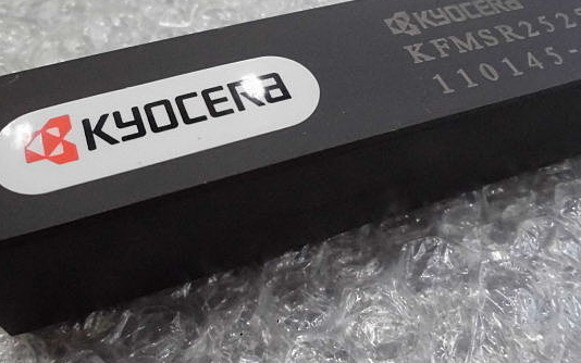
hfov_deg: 57.8
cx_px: 242
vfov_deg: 38.2
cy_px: 149
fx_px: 523
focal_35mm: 33
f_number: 3.5
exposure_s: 1/60
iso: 800
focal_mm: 4.6
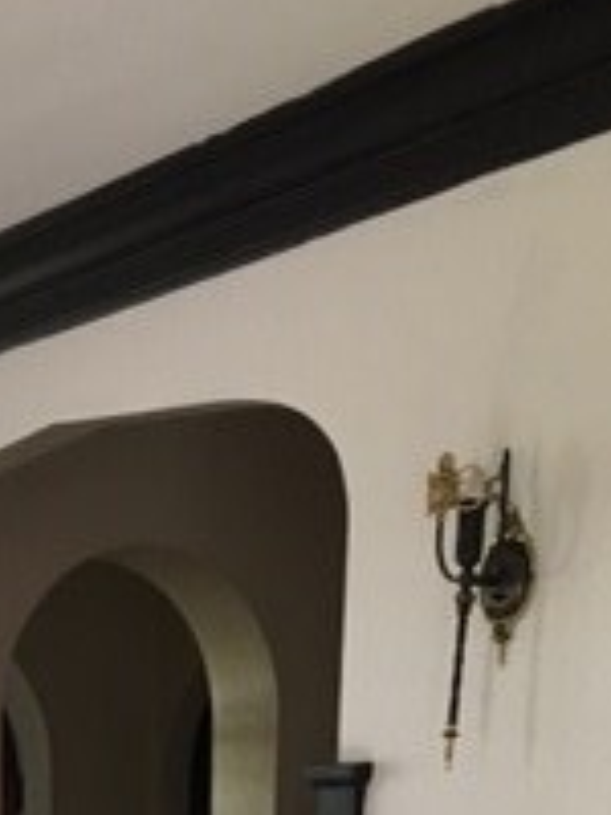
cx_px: -273
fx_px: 2189
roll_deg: -0.3
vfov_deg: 18.8
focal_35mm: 93
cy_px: 1186
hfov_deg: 14.9
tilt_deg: -10.3
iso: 125
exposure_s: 1/30
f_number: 2.2
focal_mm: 4.15
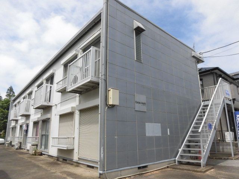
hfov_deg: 71.6
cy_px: 90
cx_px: 120
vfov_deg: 56.8
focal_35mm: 24
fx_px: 166
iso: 100
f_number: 7.8
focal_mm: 4.3
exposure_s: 1/250
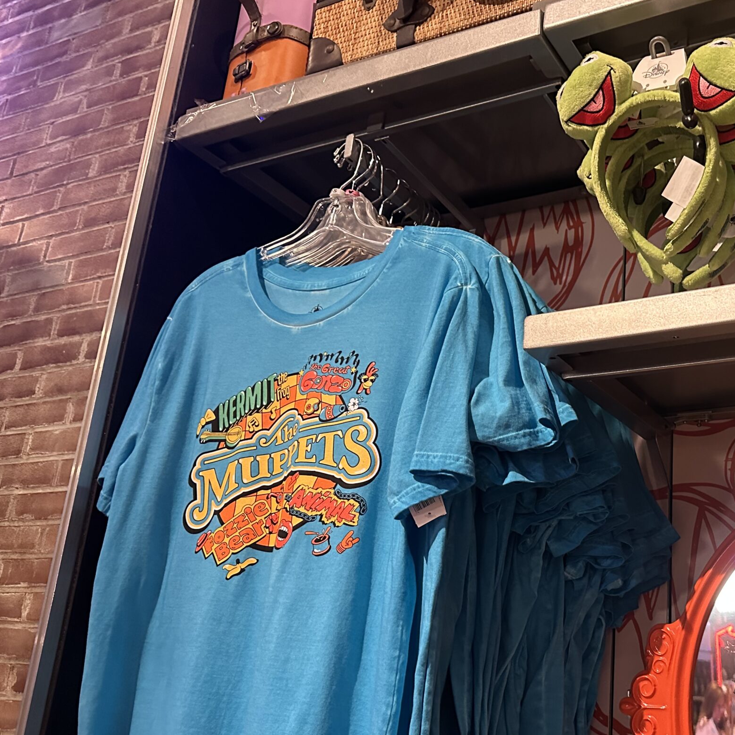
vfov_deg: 47.0
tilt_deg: +16.4
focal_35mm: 35
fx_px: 841
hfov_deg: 44.8
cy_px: 430
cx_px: 590
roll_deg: -2.8
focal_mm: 6.86
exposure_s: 1/60
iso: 800
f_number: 1.78
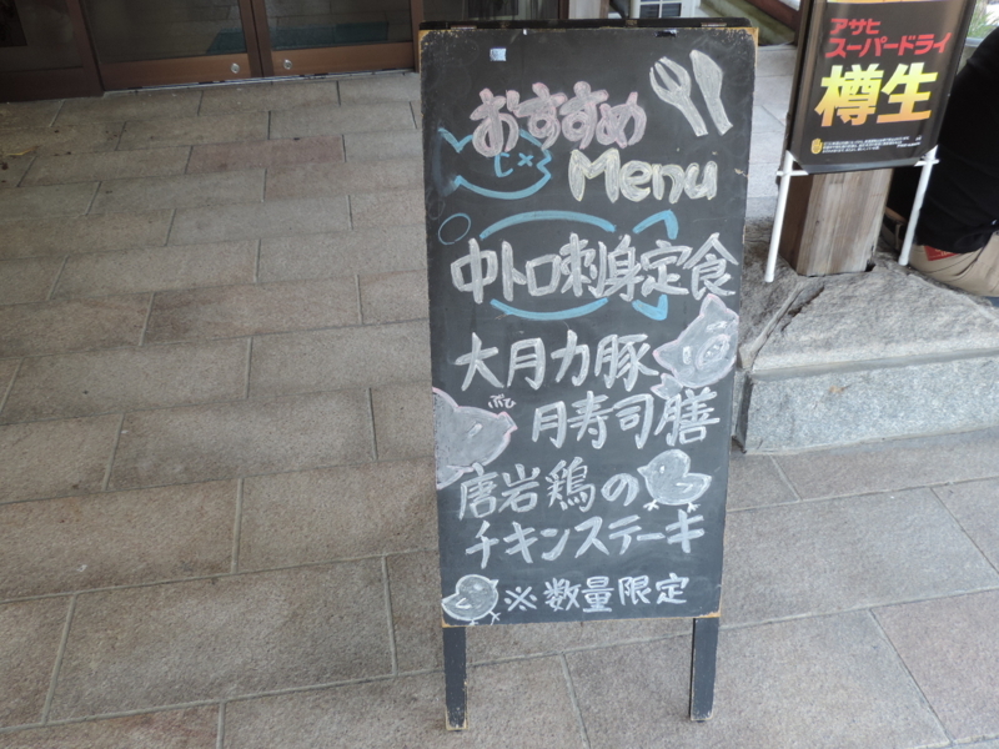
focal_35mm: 33
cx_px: 500
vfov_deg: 42.9
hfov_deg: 55.4
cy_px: 374
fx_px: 952
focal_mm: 5.8
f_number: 3.2
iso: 90
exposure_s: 1/50
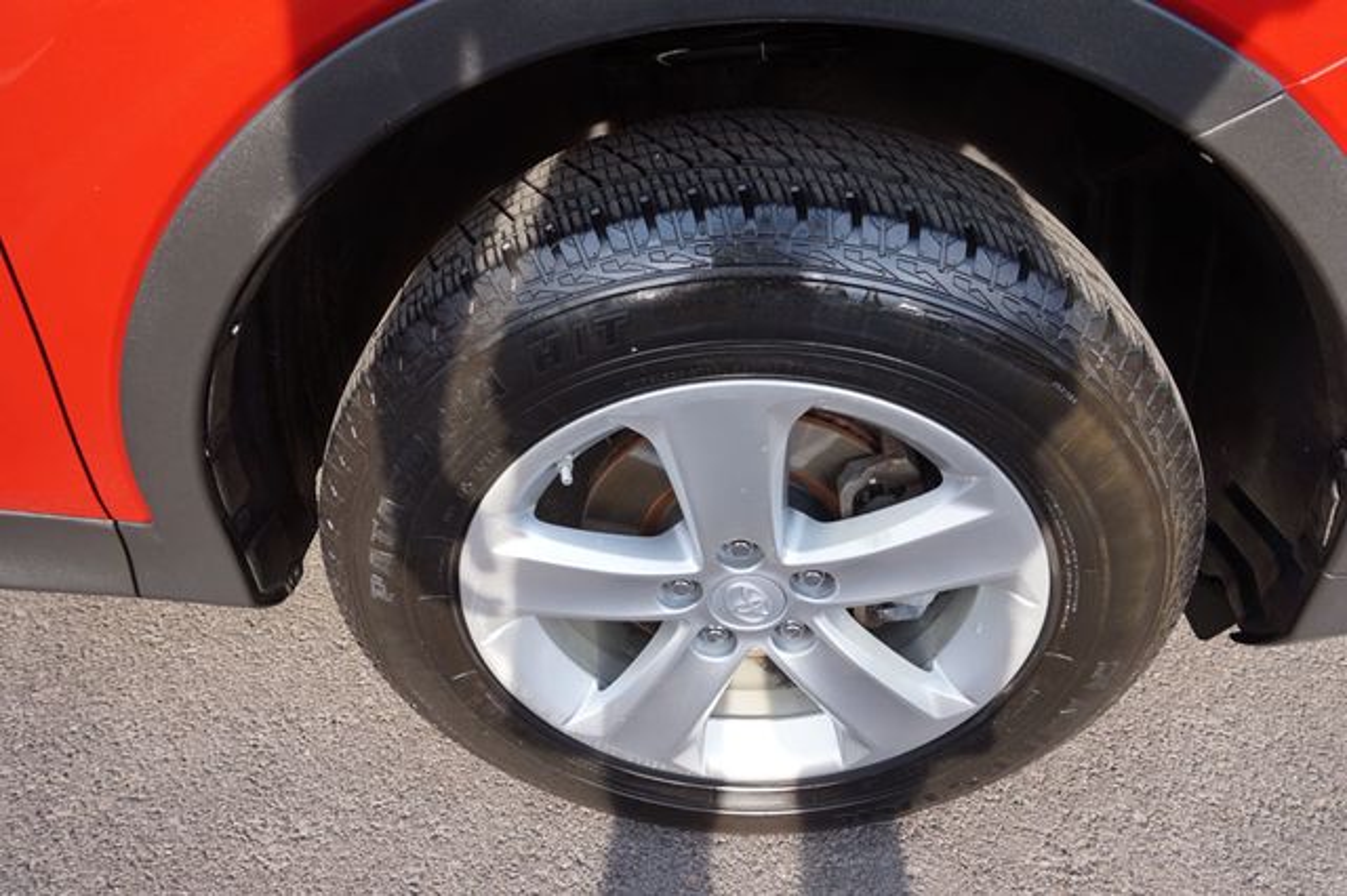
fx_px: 897
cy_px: 448
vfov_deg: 53.1
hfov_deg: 73.8
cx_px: 674
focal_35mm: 24
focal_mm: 16
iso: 100
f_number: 5.6
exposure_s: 1/80
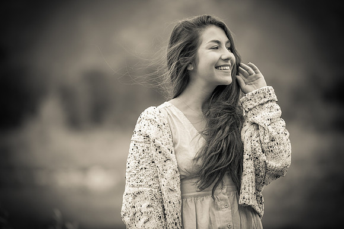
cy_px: 114
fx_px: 1911
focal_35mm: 200
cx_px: 172
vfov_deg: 6.9
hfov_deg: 10.3
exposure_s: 1/800
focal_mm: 200
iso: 400
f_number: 4
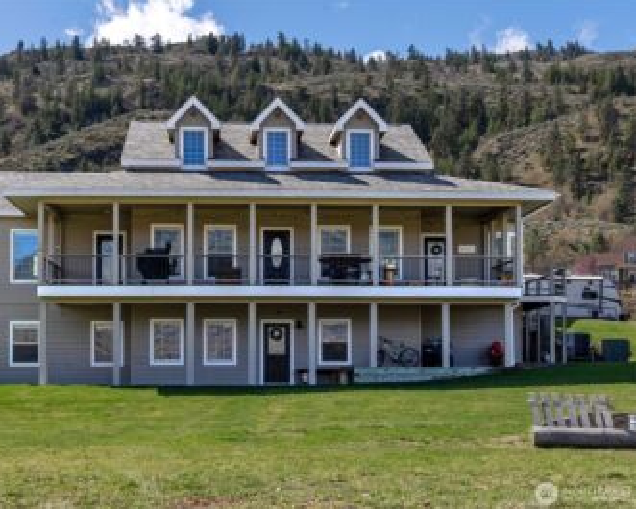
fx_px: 1122
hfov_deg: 31.6
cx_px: 261
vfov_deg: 25.6
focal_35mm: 60
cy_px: 254
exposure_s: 1/3200
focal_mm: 52.5
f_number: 11
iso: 50
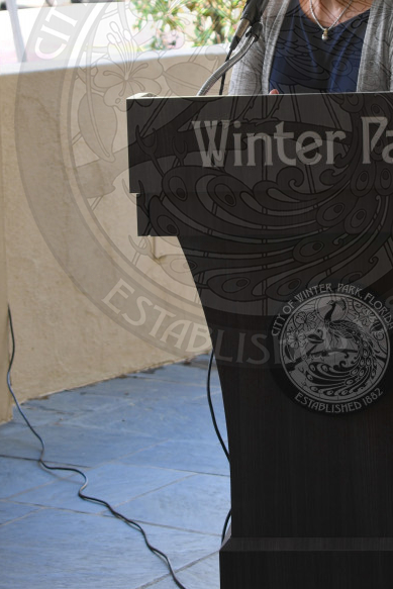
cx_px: 265
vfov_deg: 15.1
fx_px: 2209
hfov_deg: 10.2
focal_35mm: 135
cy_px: 121
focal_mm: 55
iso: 200
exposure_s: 1/50
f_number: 5.6
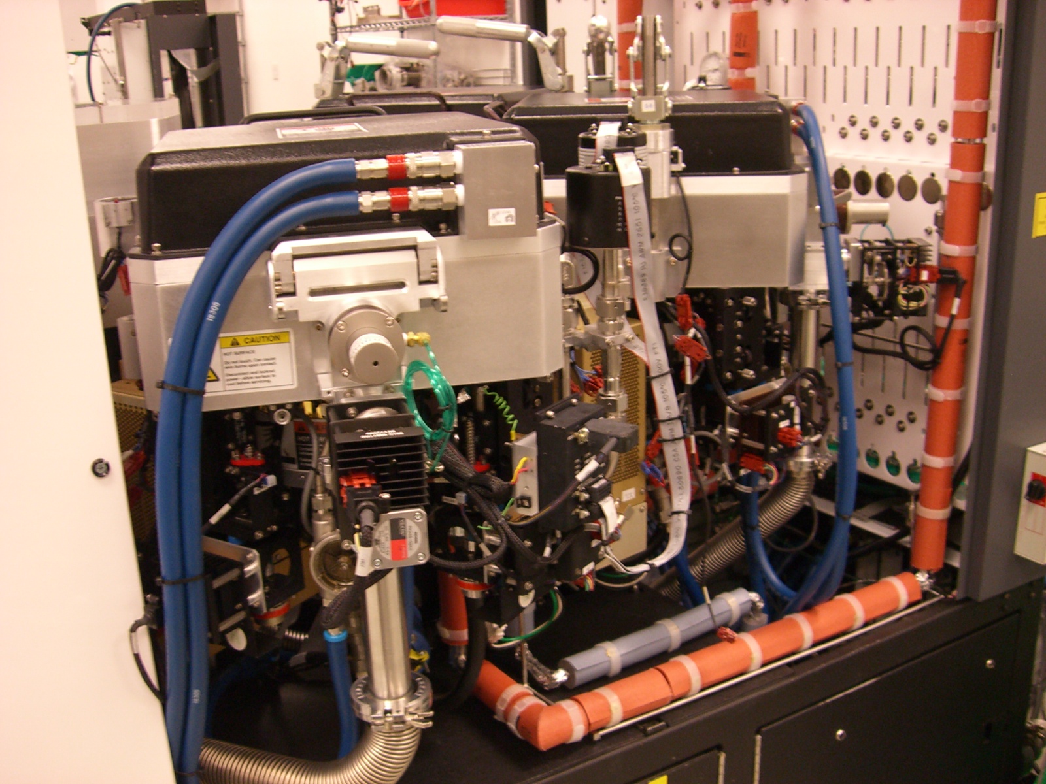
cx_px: 523
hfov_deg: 49.0
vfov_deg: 37.7
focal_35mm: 38
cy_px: 392
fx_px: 1148
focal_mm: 6.2
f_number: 2.7
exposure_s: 1/20
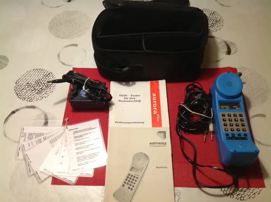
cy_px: 101
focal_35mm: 35
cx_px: 136
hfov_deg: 52.7
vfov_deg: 40.6
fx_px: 273
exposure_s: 1/15
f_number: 2.4
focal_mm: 4.28
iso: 100
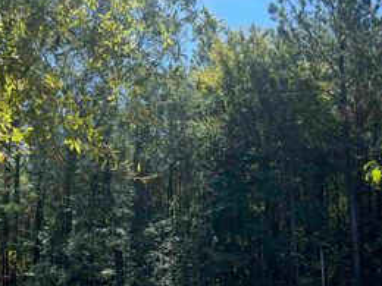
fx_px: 552
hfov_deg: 38.2
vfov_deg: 28.4
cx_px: 195
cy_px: 235
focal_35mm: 50
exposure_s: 1/1326
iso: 50
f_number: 1.5
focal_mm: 5.7
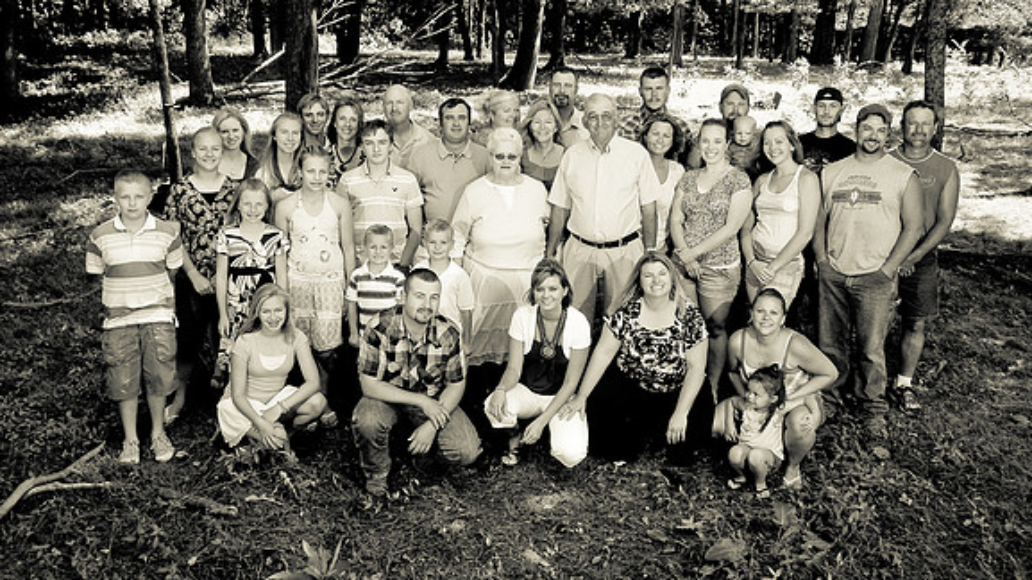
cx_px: 515
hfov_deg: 52.8
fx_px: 1039
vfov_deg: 31.1
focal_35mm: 38
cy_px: 260
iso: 200
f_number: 10
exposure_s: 1/60
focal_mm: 24
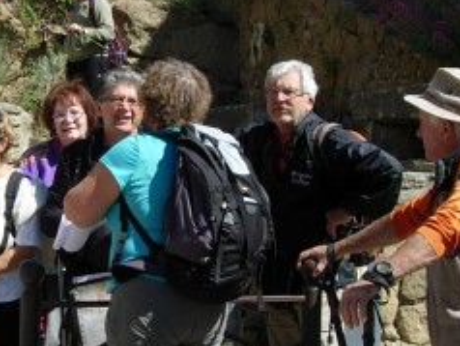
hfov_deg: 19.1
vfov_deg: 14.5
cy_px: 174
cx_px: 128
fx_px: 1357
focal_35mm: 102
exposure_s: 1/483
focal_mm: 7.8
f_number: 4.8
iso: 64
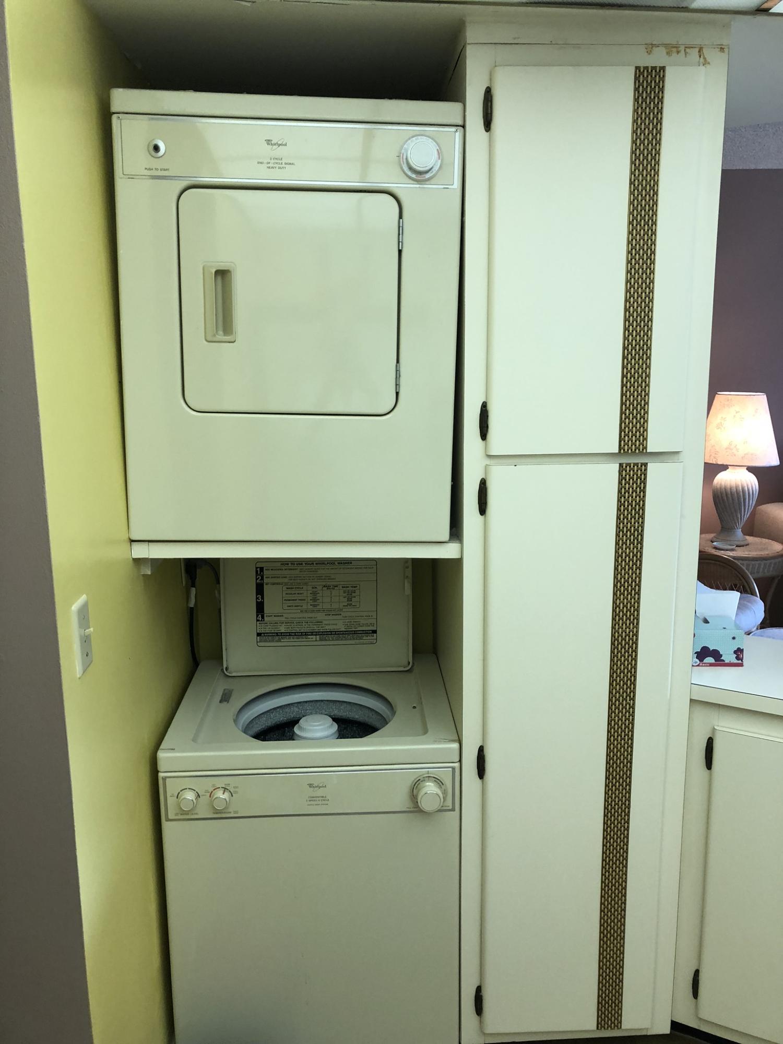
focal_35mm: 28
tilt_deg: -13.4
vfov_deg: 63.4
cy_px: 522
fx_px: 844
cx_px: 392
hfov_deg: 49.7
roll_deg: -1.1
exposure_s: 1/30
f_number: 1.8
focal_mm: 3.99
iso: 25
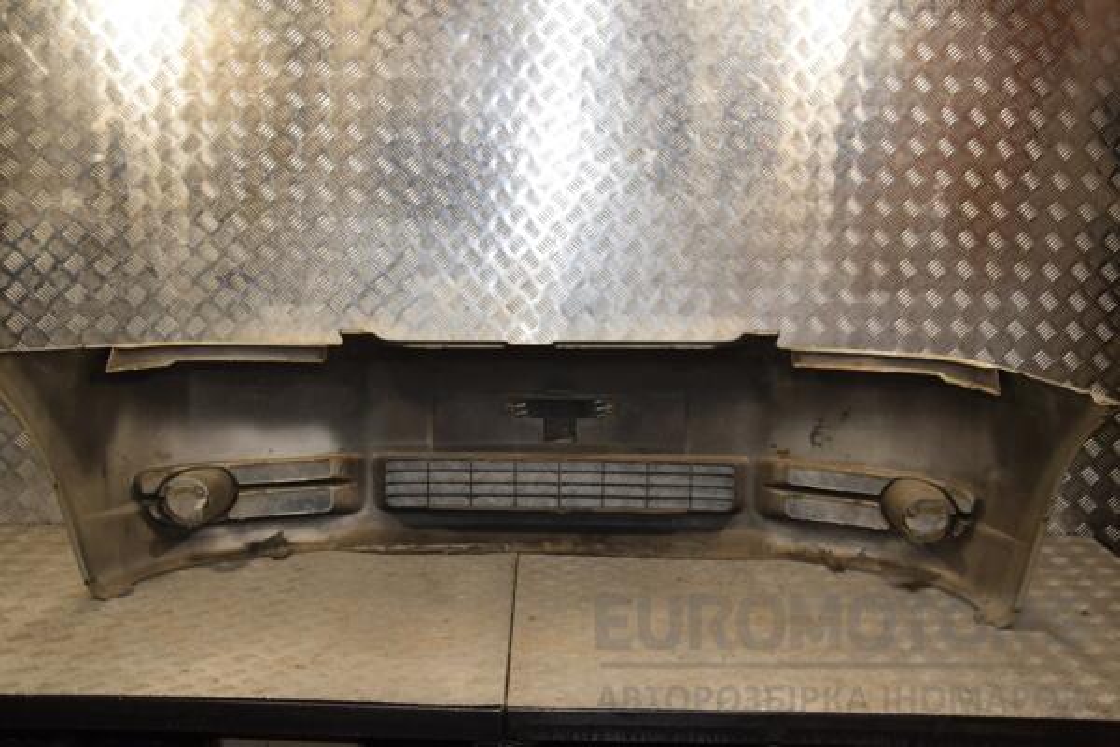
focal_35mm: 38
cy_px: 374
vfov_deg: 35.5
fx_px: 1167
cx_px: 560
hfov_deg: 51.3
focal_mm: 25
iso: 800
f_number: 6.3
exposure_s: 1/200
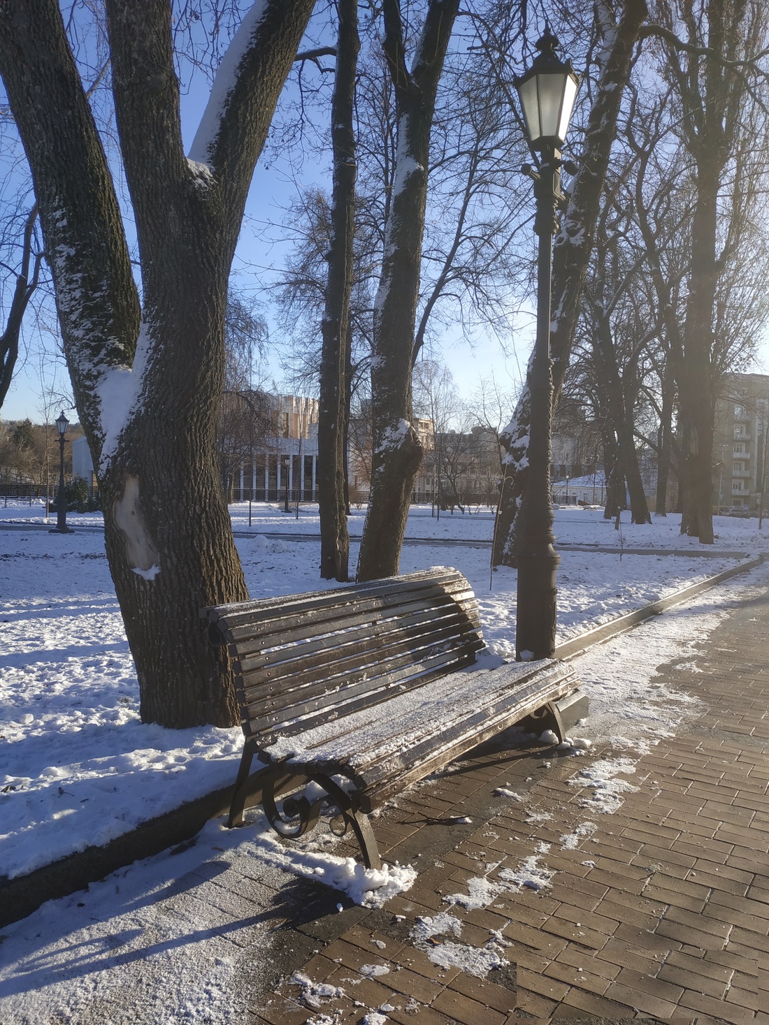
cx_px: 384
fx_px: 711
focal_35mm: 24
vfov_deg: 71.6
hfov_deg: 56.8
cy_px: 512
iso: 100
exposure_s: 1/1005
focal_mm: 3.94
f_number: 1.9
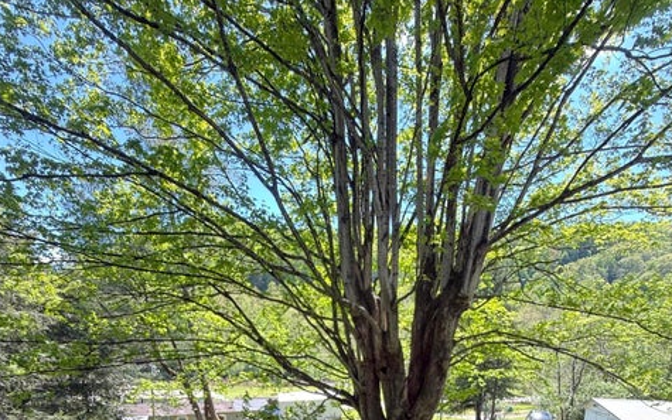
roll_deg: -0.6
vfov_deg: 48.9
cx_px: 335
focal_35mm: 20
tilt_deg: -10.8
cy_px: 420
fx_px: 366
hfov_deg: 85.1
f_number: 2.2
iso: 64
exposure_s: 1/99
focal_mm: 2.22
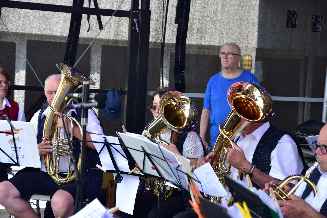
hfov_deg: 19.5
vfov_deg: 13.0
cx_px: 164
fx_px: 954
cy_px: 109
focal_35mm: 105
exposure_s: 1/200
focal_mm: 70
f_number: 5.3
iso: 200
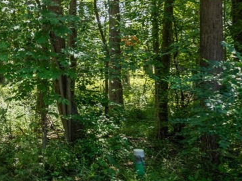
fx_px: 482
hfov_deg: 24.2
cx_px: -83
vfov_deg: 21.0
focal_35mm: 69
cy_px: 32
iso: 250
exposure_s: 1/25
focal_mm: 24
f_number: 9
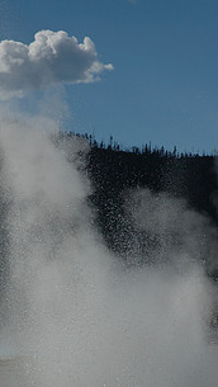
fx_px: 1426
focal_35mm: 139
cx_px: 42
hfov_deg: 8.7
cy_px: 284
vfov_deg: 15.4
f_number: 10
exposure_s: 1/320
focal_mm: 60
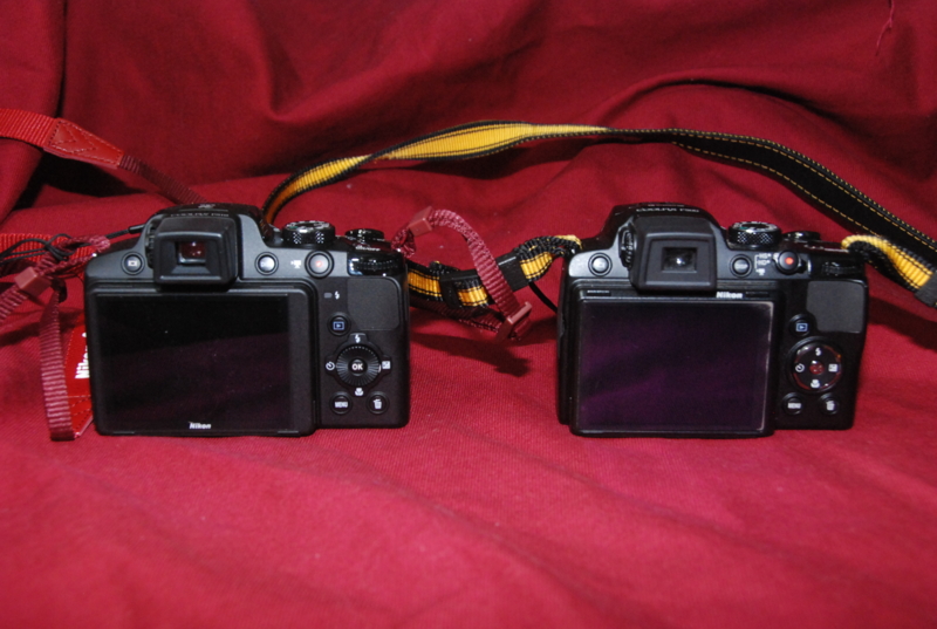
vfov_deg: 28.2
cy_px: 314
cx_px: 468
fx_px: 1252
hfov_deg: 41.0
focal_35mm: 48
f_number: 8
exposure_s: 1/60
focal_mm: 32
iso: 1600
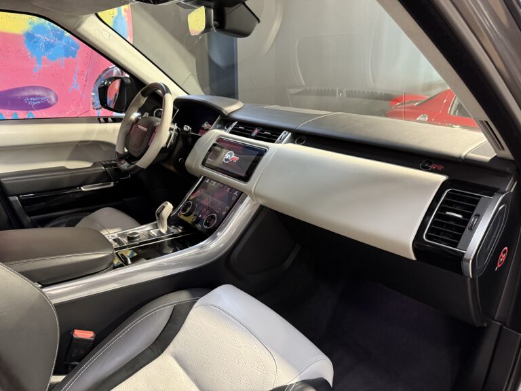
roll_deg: +0.0
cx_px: 260
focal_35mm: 24
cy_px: 196
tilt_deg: -20.1
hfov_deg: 71.6
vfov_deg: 56.8
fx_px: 361
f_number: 1.78
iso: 800
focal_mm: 6.76
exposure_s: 1/50
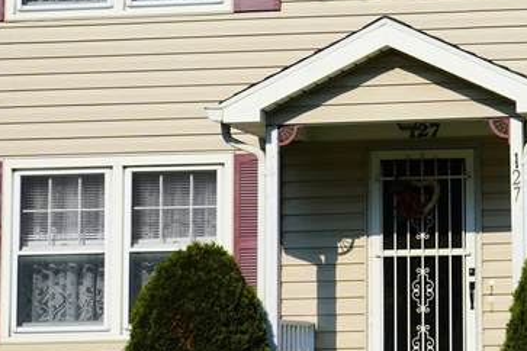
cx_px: 589
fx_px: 1961
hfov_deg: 14.9
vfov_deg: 10.2
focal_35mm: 134
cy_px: 69
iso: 100
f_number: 10
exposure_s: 1/400
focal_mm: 38
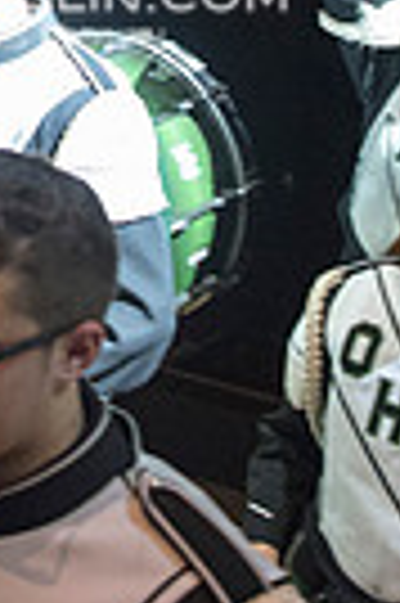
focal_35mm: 104
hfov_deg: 12.9
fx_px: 1738
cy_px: -164
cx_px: -22
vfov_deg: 18.4
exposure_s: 1/100
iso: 4000
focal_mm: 24
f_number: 2.8
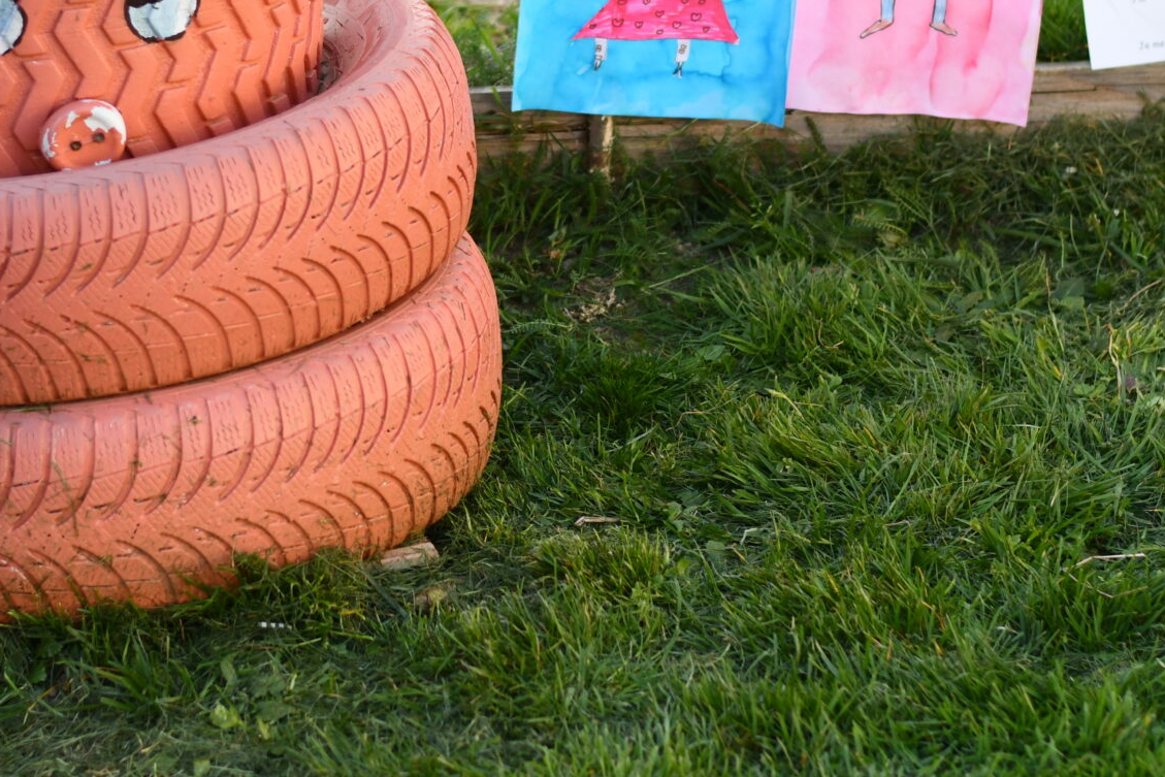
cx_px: 484
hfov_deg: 15.1
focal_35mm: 136
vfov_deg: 10.1
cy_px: 180
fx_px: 4401
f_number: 2.2
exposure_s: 1/1250
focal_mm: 50
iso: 320
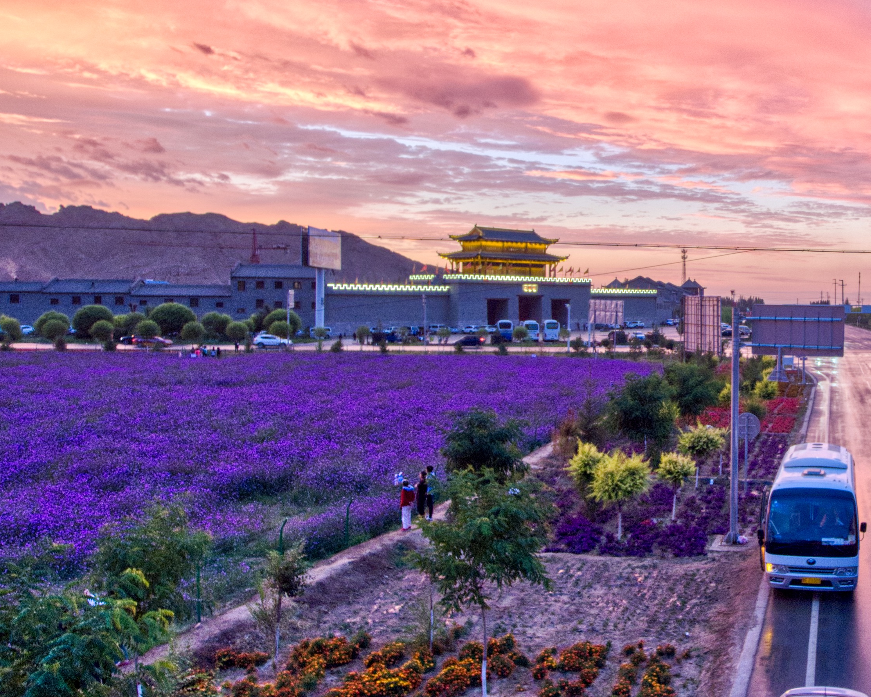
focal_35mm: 35
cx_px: 728
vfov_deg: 42.0
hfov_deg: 47.9
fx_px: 902
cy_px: 280
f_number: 2.8
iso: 169
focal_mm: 3.61
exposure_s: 1/25
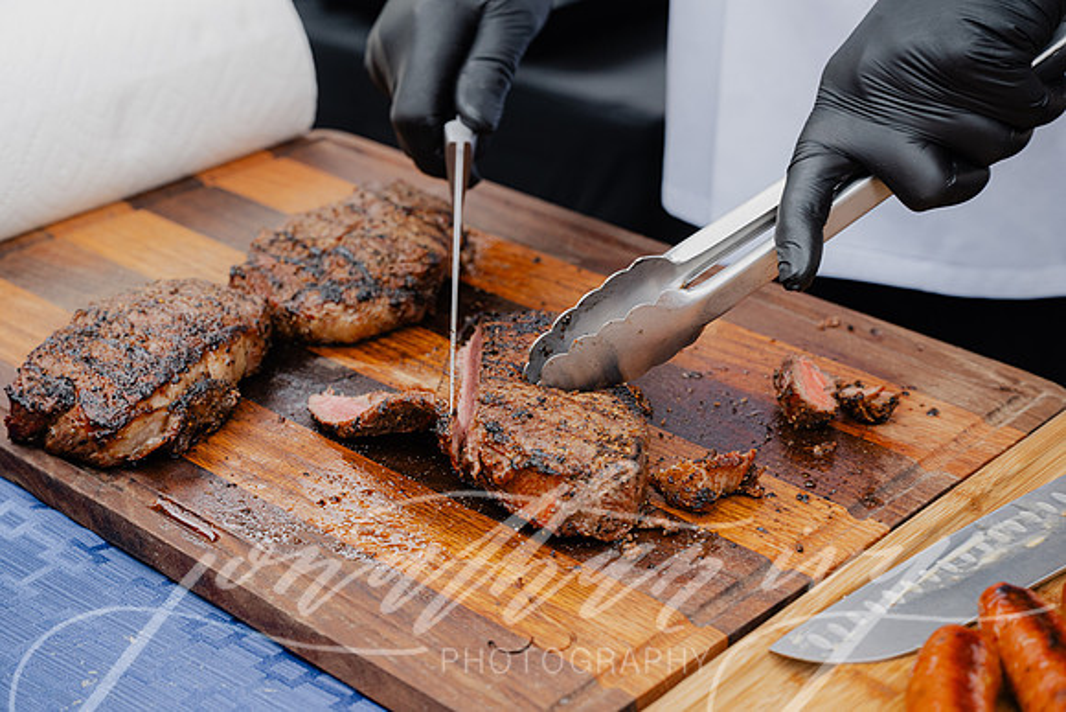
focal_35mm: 70
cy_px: 356
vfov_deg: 19.5
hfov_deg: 28.8
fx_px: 2073
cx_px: 533
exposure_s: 1/250
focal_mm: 70
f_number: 5.6
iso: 640
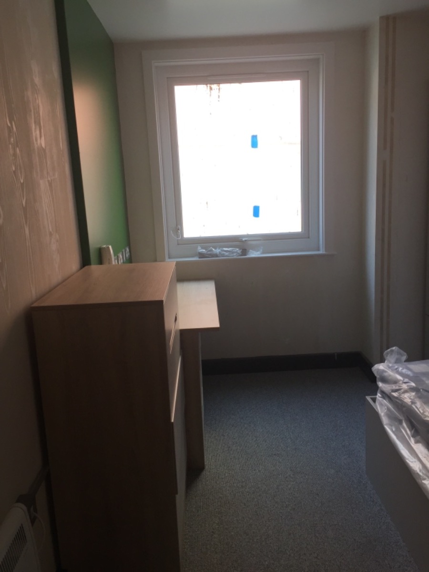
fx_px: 479
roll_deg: +3.5
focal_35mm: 29
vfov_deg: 61.7
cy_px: 286
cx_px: 214
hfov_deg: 48.2
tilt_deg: -11.4
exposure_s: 1/100
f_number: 2.2
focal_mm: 4.15
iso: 50
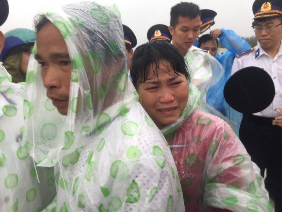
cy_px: 106
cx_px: 141
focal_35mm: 29
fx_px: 236
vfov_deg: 48.2
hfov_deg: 61.7
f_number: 2.2
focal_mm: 4.15
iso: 32
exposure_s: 1/100
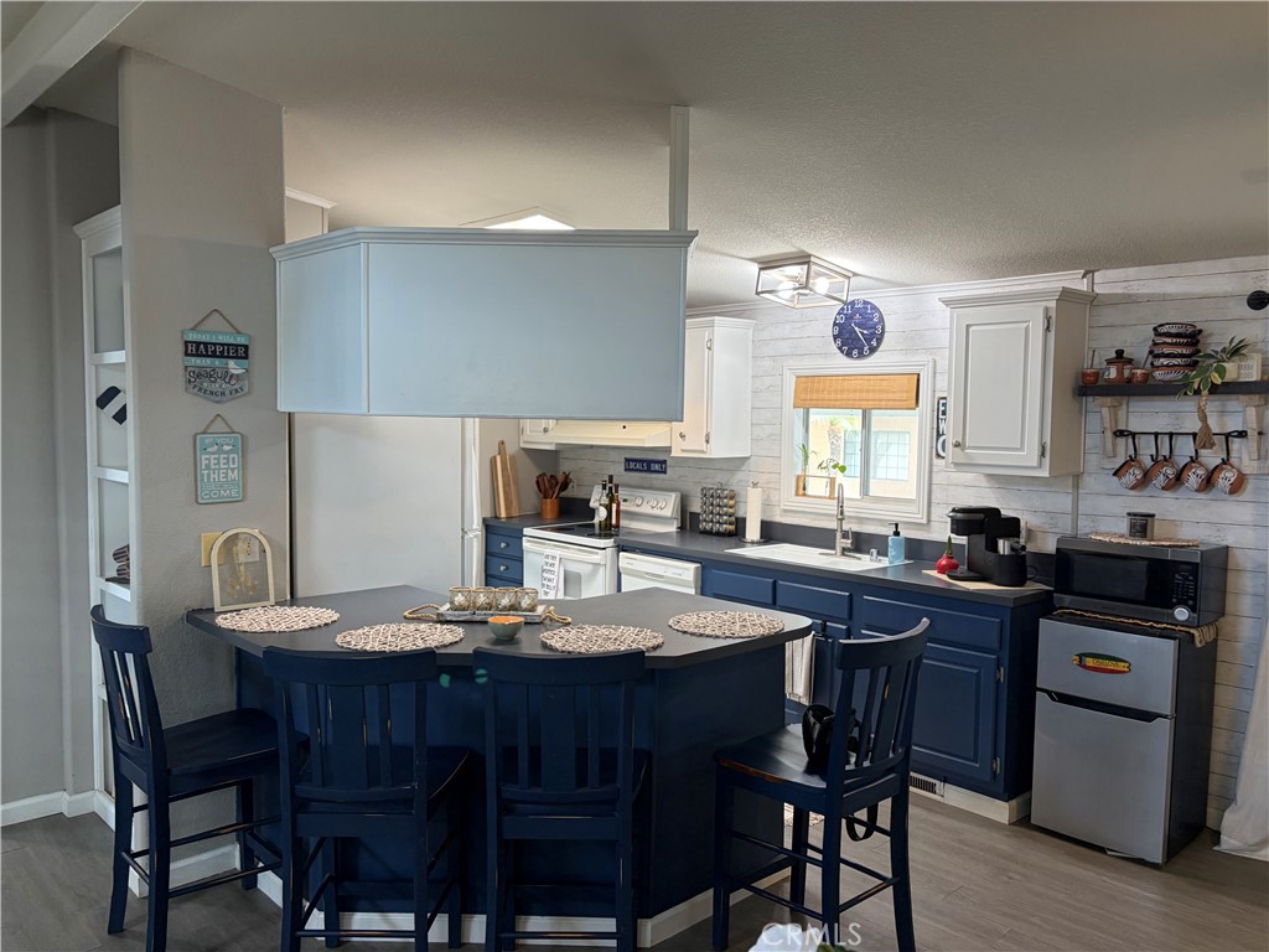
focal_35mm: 26
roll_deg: +0.4
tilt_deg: -2.6
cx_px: 634
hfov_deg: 67.3
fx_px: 953
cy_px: 476
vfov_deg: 53.1
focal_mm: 5.96
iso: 100
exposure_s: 1/60
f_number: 1.6
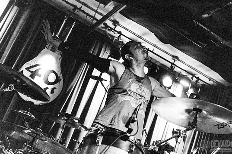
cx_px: 132
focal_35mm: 48
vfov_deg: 28.0
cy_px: 67
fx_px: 309
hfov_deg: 41.0
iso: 3200
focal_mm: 42
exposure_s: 1/250
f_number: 3.2
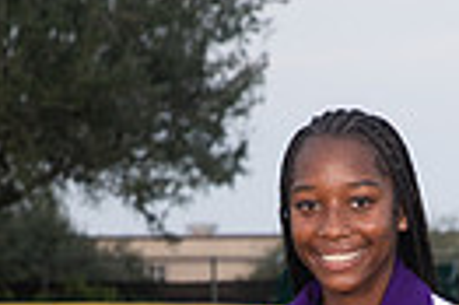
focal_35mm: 206
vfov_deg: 6.3
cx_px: 354
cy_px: 726
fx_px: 2623
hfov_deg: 10.0
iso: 320
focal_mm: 60
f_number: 6.3
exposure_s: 1/320
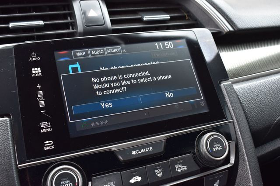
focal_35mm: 39
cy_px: 93
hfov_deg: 49.6
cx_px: 140
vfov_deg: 34.2
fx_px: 303
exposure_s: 1/50
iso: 400
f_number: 8
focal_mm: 26
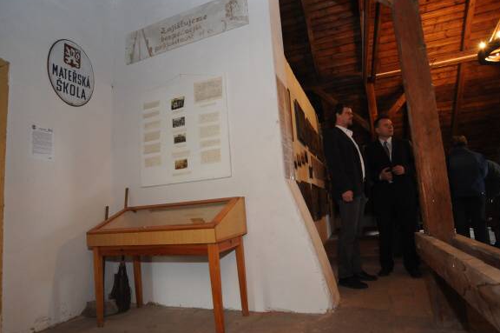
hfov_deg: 84.0
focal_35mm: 20
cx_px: 249
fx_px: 278
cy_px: 174
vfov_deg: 61.8
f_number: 8
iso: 4000
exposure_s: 1/30
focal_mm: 18
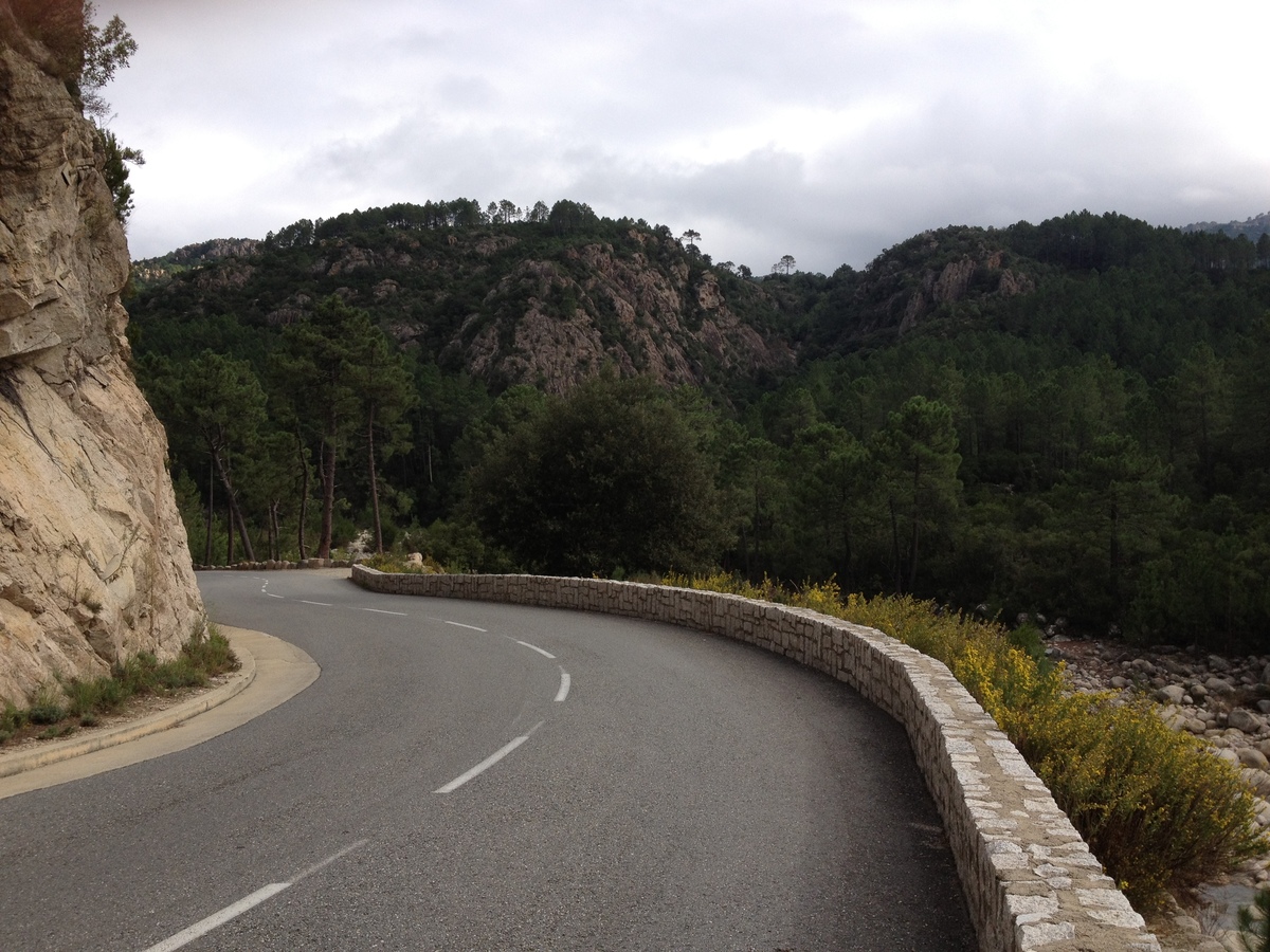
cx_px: 635
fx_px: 1284
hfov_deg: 52.6
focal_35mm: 35
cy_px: 476
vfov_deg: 40.7
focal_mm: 4.28
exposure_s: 1/1227
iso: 64
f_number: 2.4
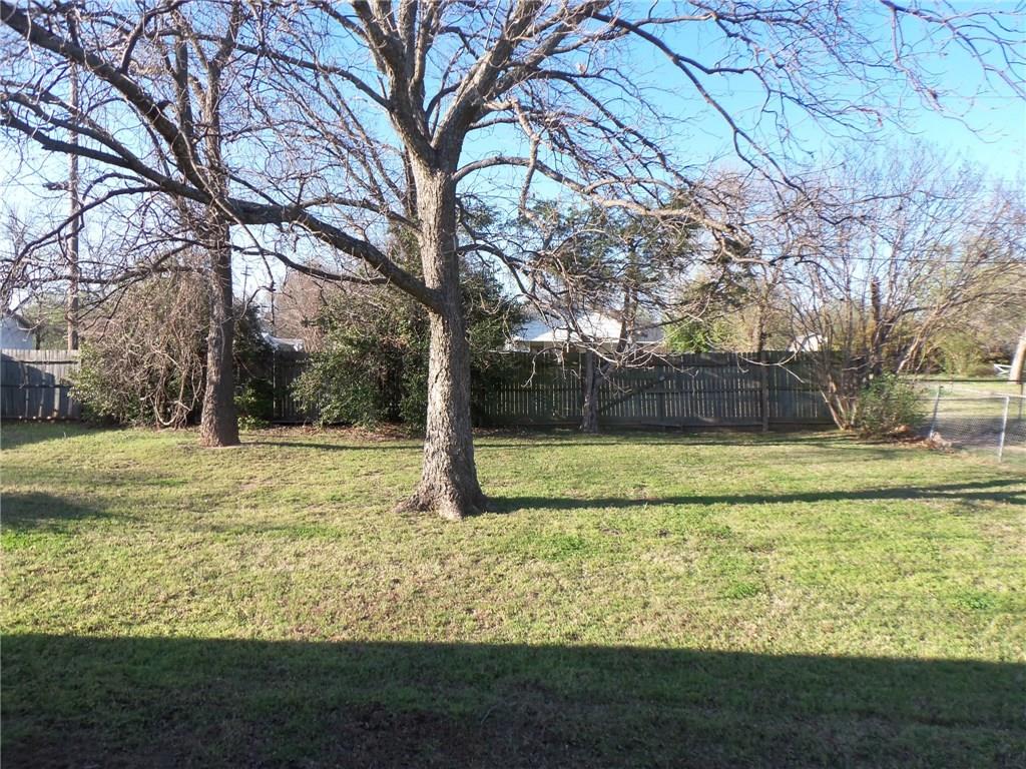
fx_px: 830
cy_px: 384
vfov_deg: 49.7
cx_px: 513
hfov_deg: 63.4
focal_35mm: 28
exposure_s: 1/250
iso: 64
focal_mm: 5.1
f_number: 3.3
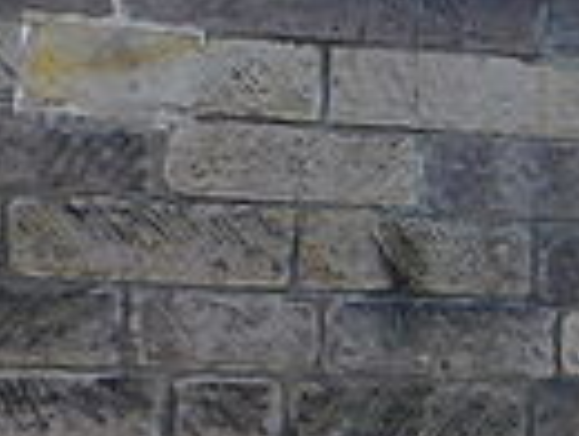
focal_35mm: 103
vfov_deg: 14.4
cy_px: 311
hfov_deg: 16.5
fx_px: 1726
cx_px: 980
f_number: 3.5
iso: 125
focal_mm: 3.7
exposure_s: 1/500
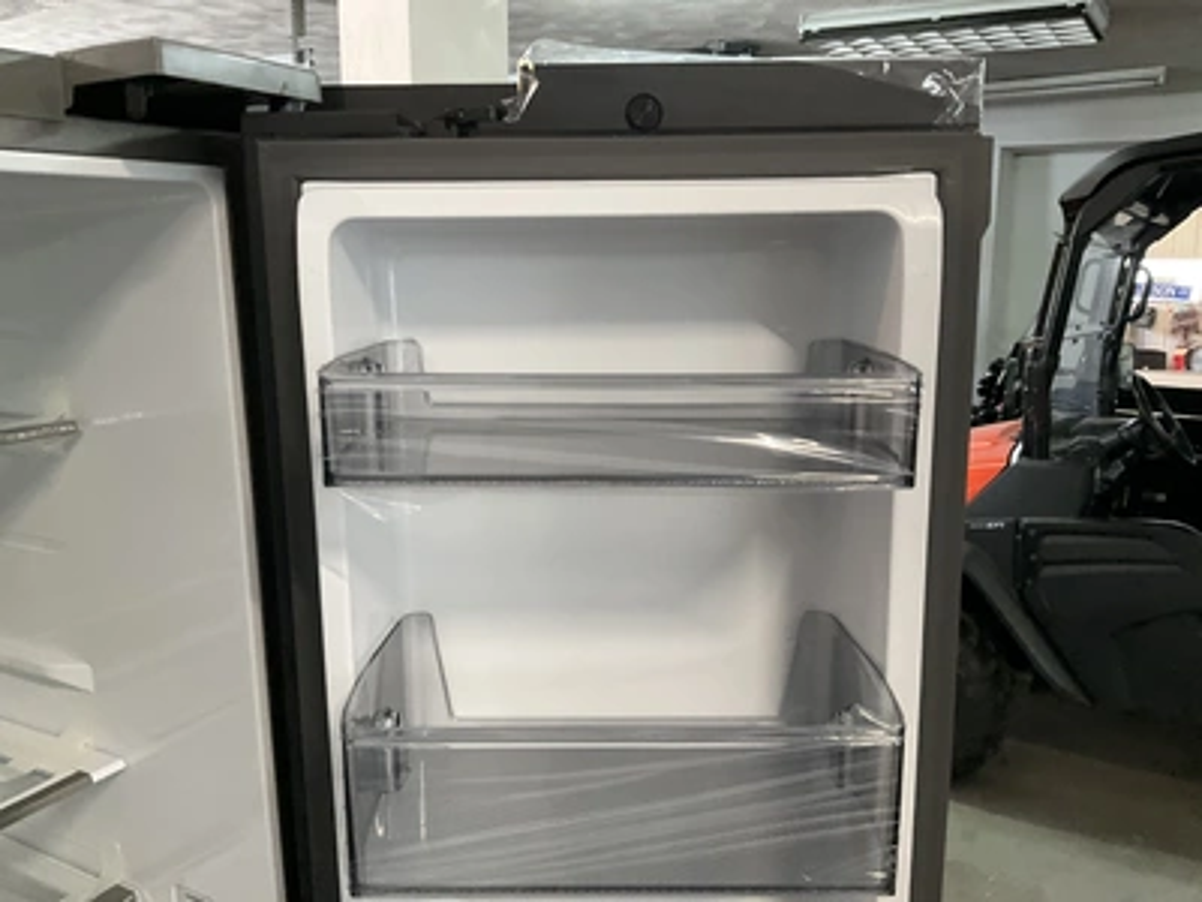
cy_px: 451
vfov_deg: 48.2
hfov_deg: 61.7
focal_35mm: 29
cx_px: 601
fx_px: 1007
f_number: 1.8
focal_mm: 3
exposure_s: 1/60
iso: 250
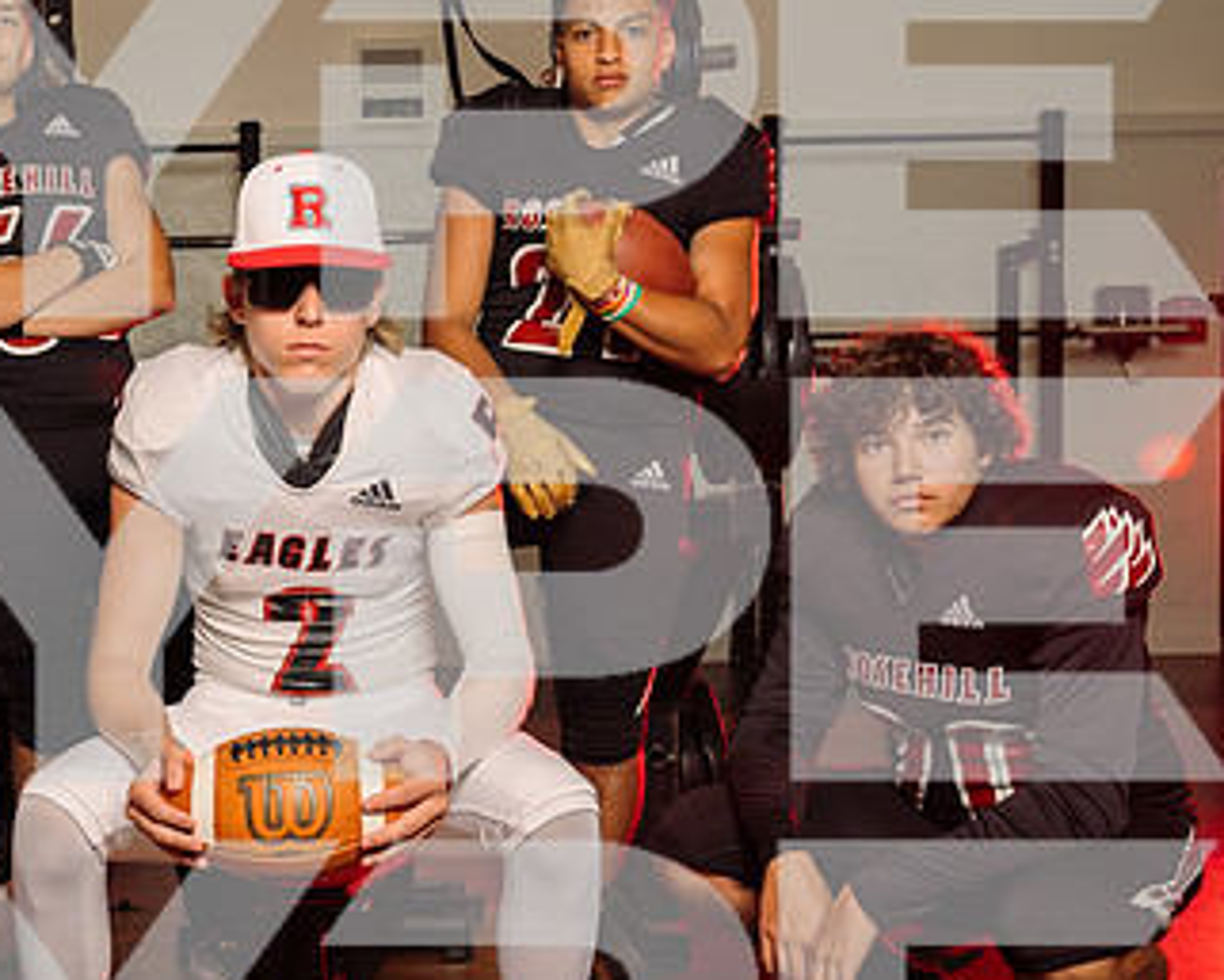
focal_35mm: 56
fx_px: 2029
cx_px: 259
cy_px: 582
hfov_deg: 32.7
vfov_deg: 27.1
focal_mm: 33
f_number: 6.3
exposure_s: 1/250
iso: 250
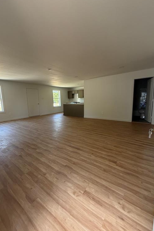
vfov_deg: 100.4
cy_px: 115
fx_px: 96
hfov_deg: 77.2
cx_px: 73
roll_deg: +1.7
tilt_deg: -8.2
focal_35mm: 15
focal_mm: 2.22
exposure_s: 1/121
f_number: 2.2
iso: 250
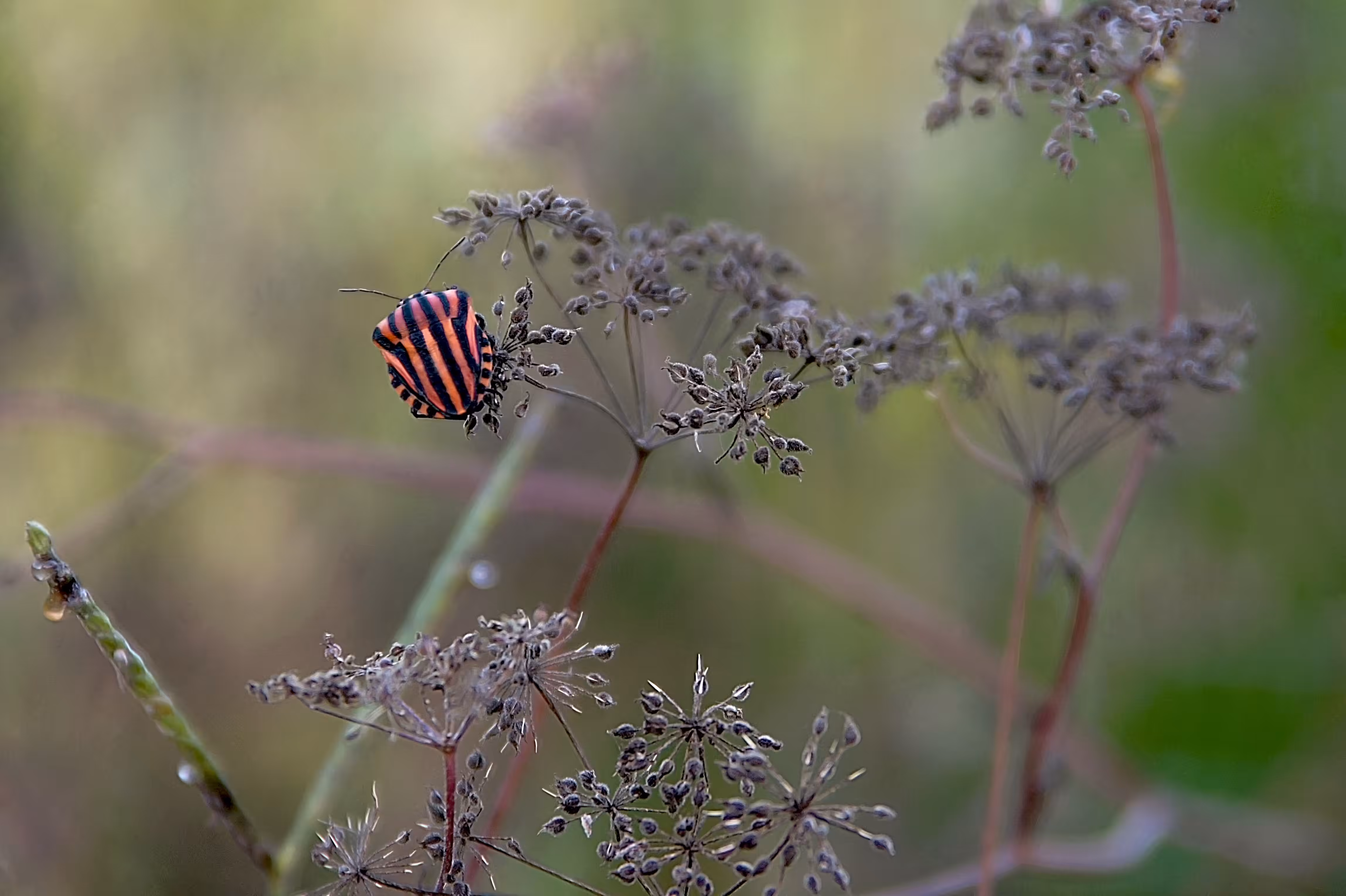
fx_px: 11210
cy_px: 448
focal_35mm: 300
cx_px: 673
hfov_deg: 6.9
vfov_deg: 4.6
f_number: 5.6
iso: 200
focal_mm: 200
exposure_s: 1/40
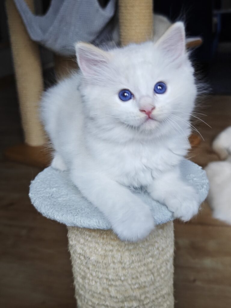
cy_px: 154
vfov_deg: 73.9
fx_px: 205
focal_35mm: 23
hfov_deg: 58.9
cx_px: 116
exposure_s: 1/100
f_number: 1.9
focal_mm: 7.79
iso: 250
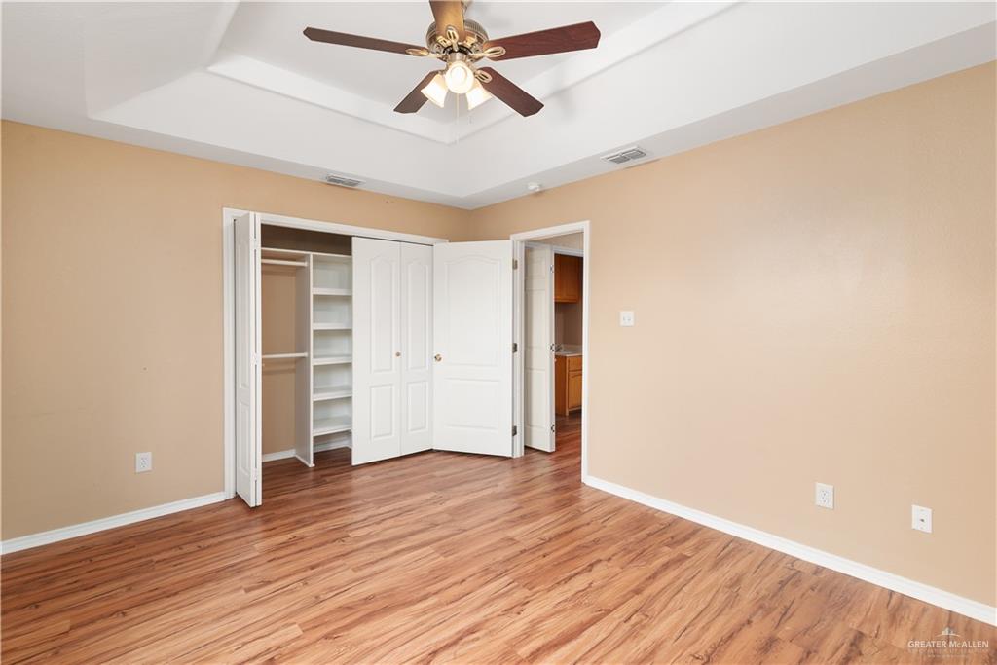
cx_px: 498
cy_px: 332
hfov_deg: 96.7
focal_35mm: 16
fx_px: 443
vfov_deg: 73.8
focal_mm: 16
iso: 320
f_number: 7.1
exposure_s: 1/8
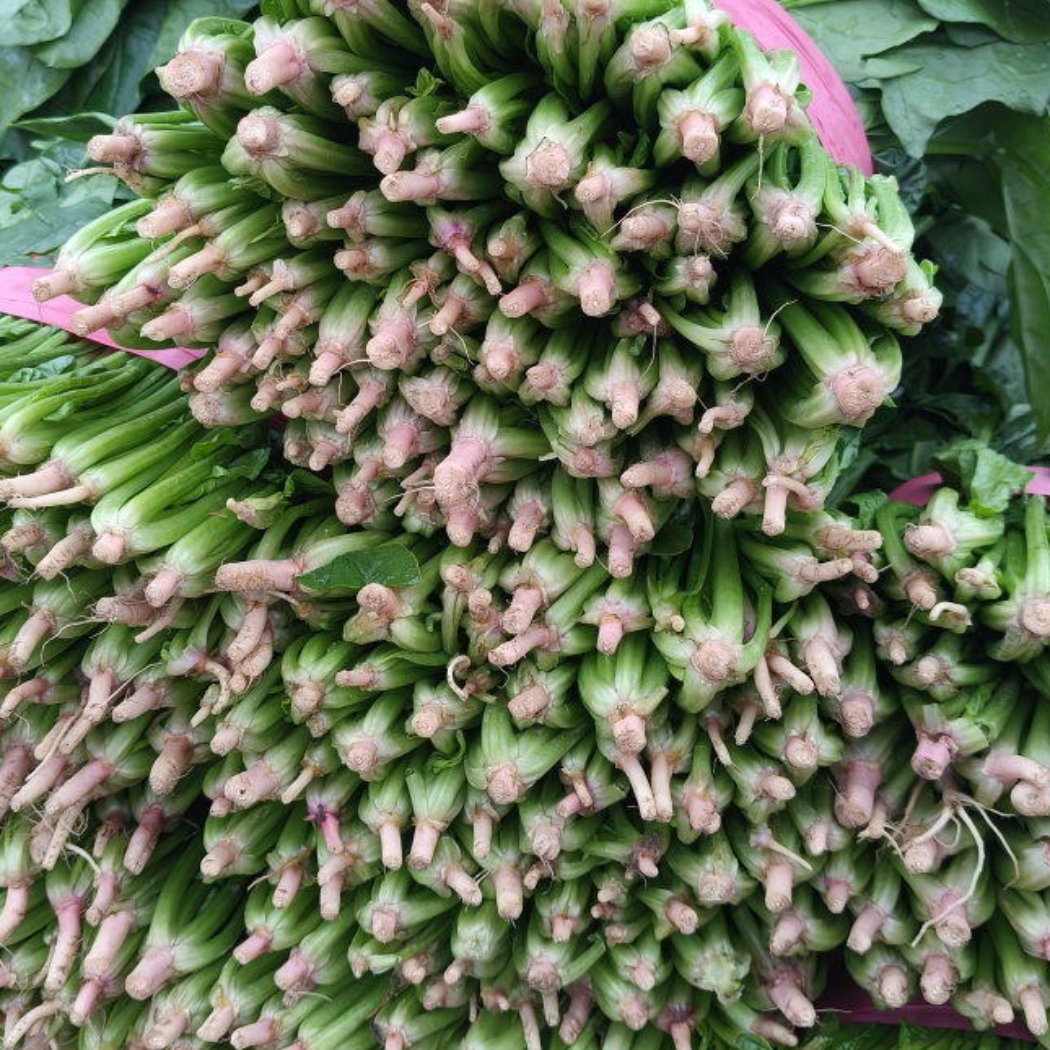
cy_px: 435
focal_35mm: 38
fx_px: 1304
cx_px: 469
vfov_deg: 43.7
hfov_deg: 43.8
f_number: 1.8
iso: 160
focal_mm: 4.84
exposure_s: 1/120
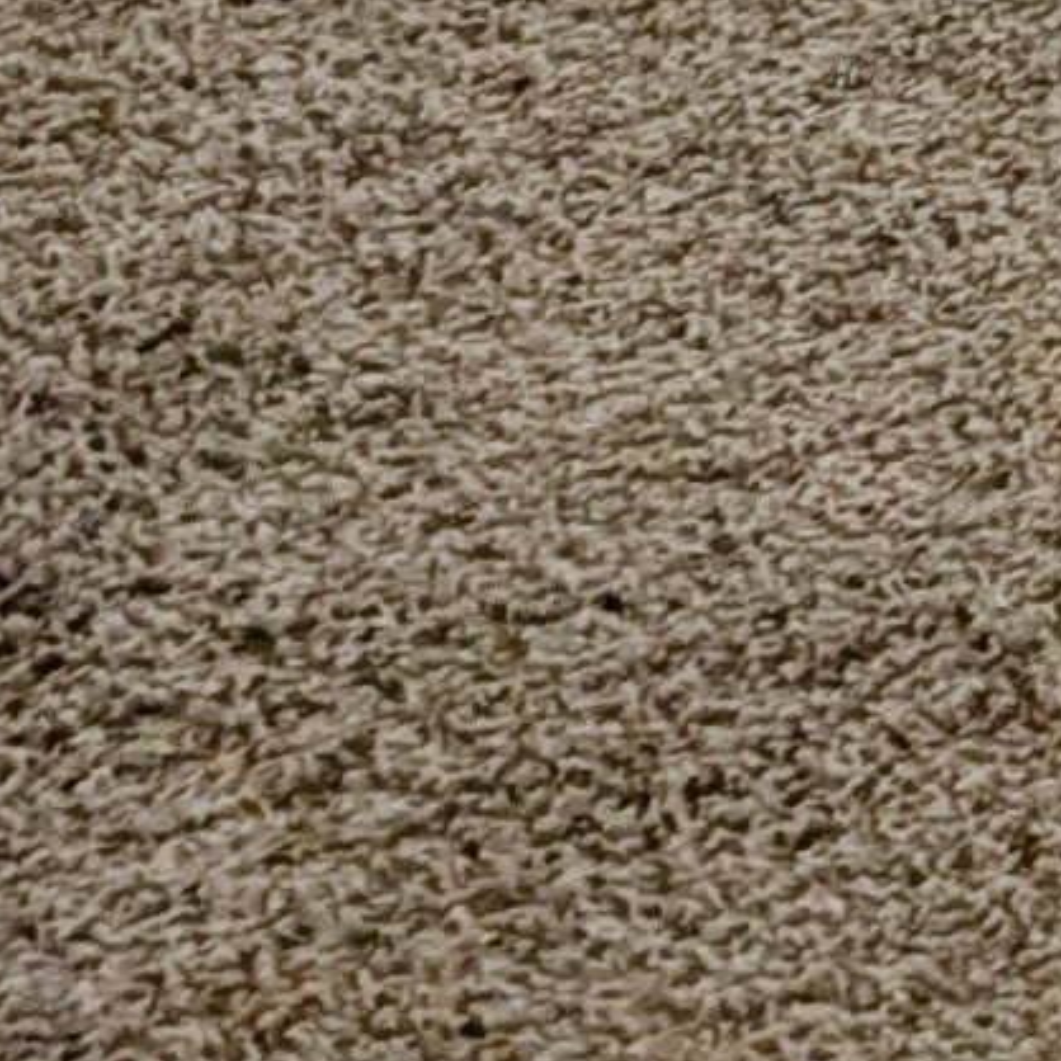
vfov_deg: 7.3
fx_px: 6970
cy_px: -2604
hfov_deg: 7.3
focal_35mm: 201
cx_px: 3653
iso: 36
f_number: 1.85
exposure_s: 1/60
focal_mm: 6.81
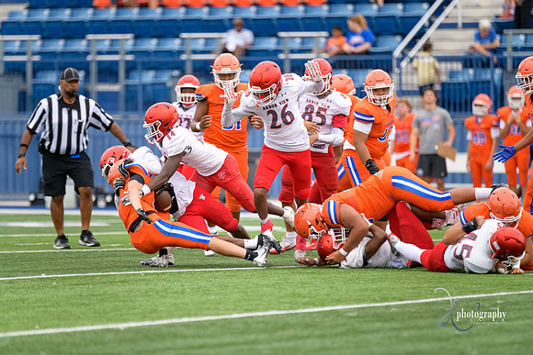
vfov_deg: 4.6
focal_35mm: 300
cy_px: 178
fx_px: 4442
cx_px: 266
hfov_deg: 6.9
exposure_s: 1/800
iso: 1100
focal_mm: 300
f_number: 2.8
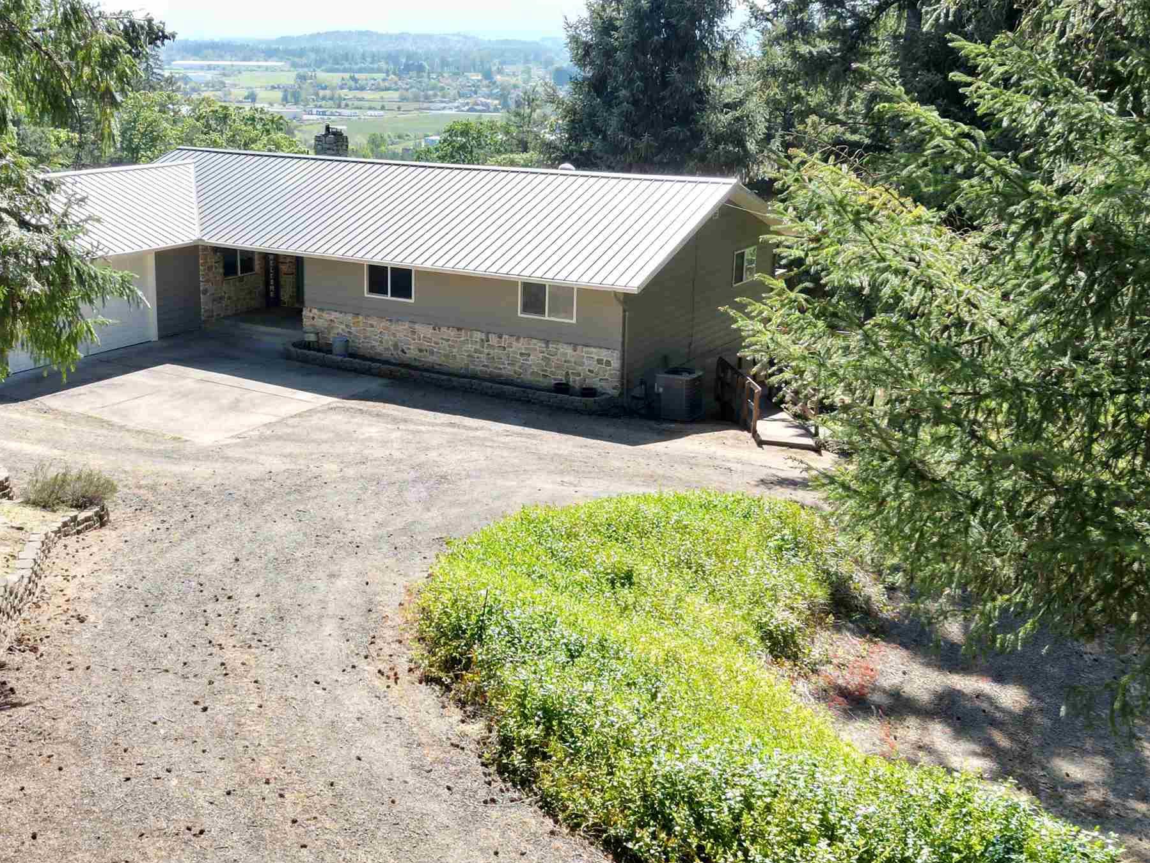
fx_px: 1362
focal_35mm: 41
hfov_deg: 45.3
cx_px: 419
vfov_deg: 35.1
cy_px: 388
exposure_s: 1/1250
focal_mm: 6.72
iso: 100
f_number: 1.7
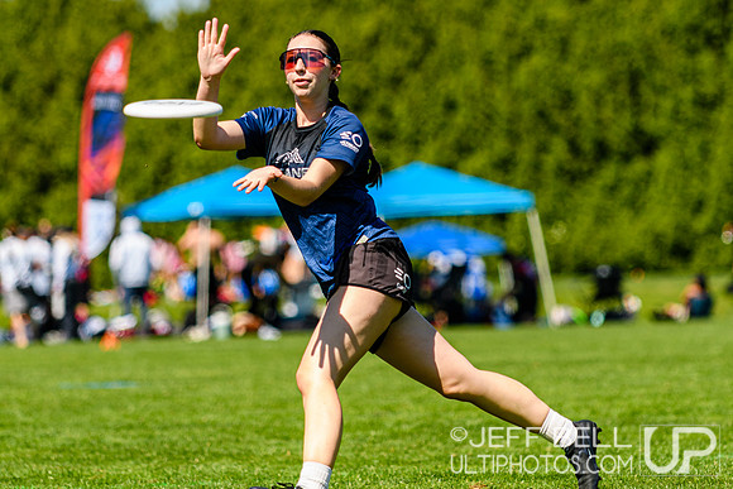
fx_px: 7126
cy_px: 153
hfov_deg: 5.9
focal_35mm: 350
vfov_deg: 3.9
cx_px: 366
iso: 125
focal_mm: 170
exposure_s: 1/1250
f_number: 3.2
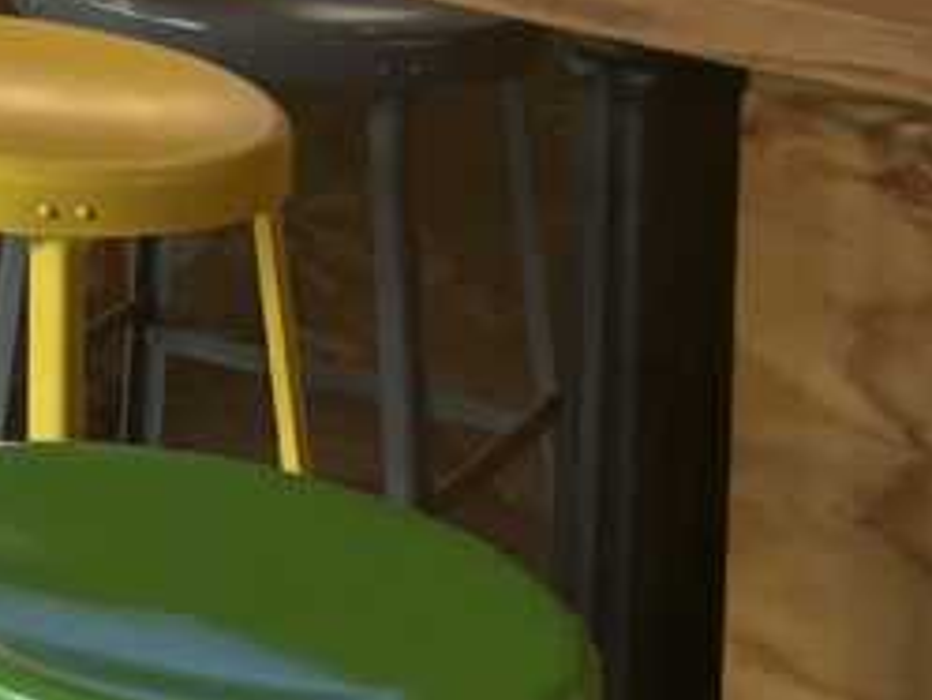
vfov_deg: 8.2
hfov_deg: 9.6
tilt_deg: -3.9
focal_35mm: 167
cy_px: -973
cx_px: -1692
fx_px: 4498
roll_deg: -0.1
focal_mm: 5.96
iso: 80
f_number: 1.6
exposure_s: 1/60
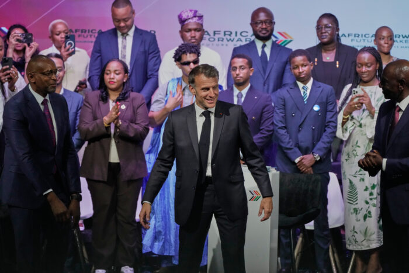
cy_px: 136
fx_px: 2568
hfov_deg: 9.1
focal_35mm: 226
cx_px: 204
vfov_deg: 6.1
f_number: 5.6
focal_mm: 226
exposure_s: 1/500
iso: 6400
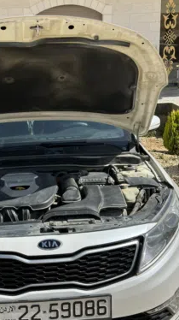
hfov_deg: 21.3
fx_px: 473
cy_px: 163
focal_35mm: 56
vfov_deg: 37.2
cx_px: 58
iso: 64
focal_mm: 6.86
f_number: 1.78
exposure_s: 1/5882
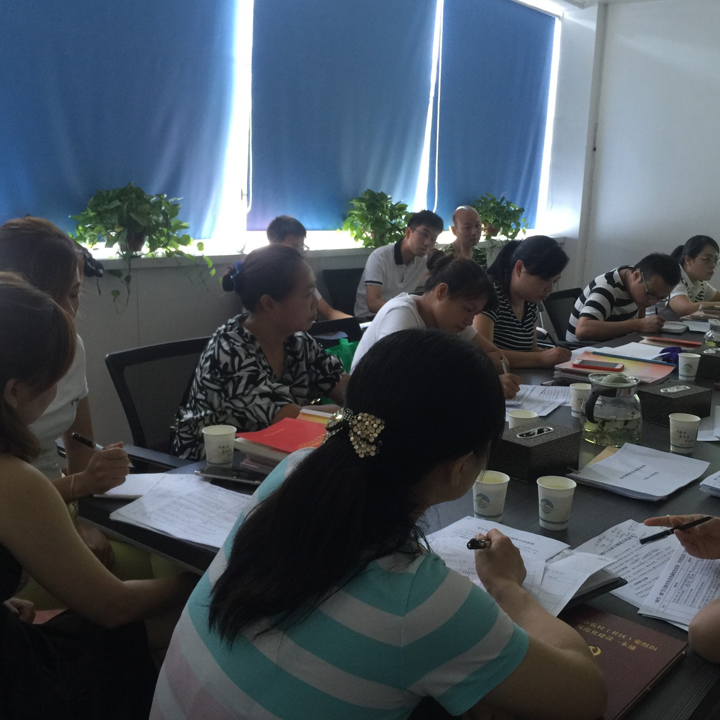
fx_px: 824
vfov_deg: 47.2
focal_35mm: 35
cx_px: 416
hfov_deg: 47.1
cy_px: 363
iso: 50
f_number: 2.2
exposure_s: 1/15
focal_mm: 4.15
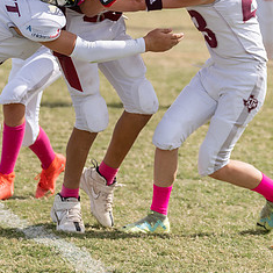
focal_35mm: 333
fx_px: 2971
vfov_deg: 5.3
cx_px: 73
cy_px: 59
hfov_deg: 5.3
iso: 125
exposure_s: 1/2000
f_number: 3.2
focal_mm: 118
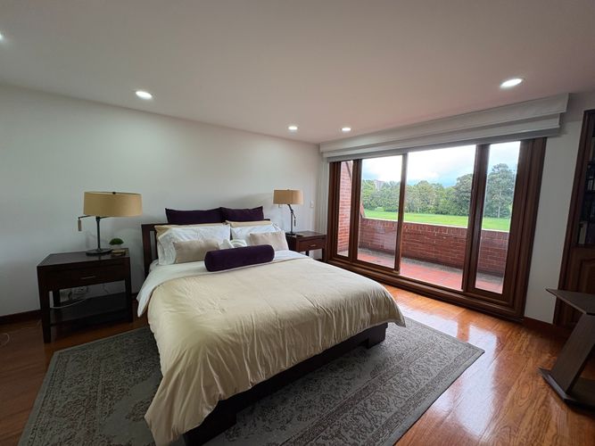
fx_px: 241
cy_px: 223
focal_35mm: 14
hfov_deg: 102.1
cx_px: 298
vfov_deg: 85.7
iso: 64
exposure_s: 1/99
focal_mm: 2.22
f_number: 2.2
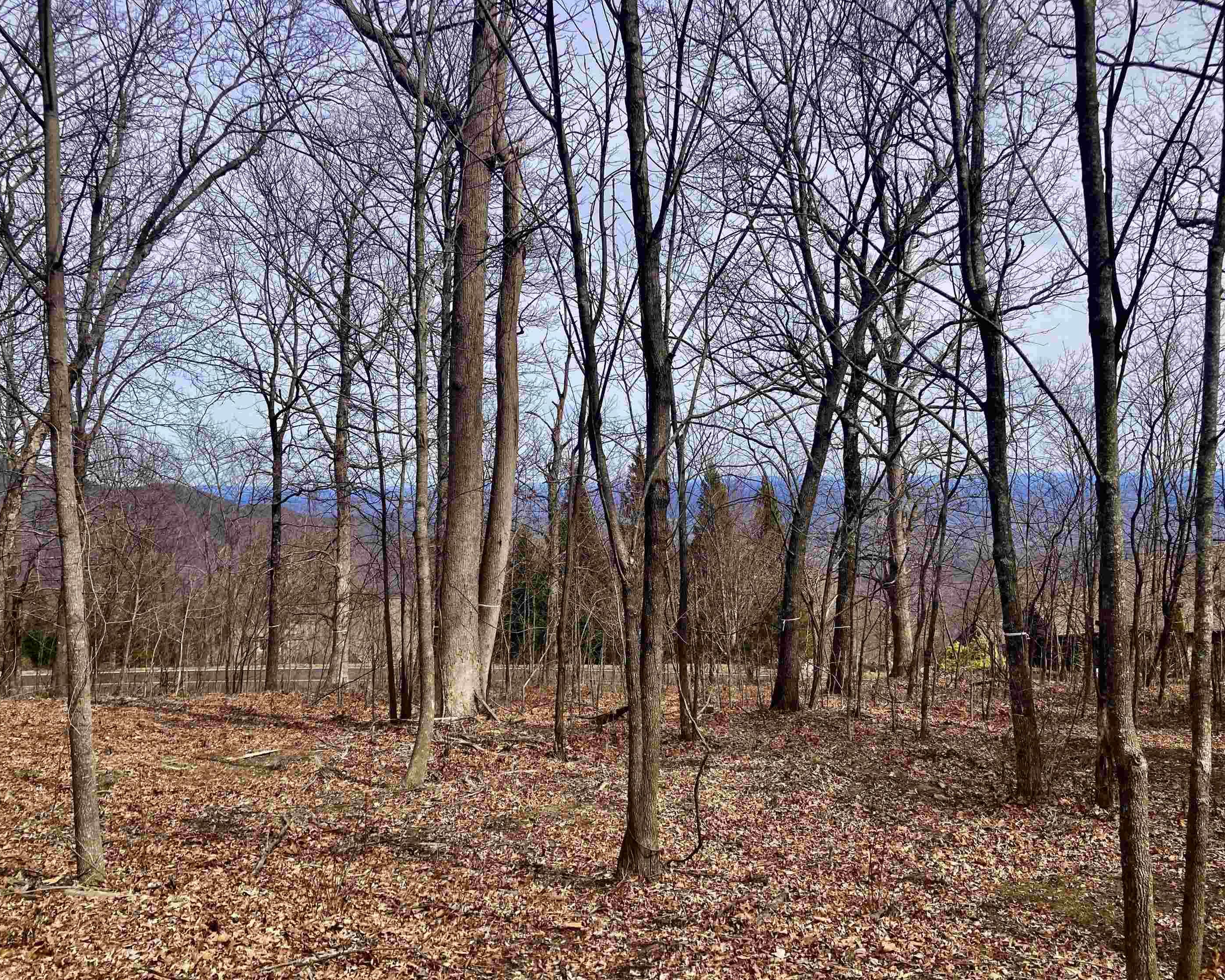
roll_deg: +0.7
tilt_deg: -0.6
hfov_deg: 58.7
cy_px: 490
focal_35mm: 30
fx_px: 1088
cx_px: 659
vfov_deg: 48.5
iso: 20
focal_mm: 3.99
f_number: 1.8
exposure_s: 1/1715
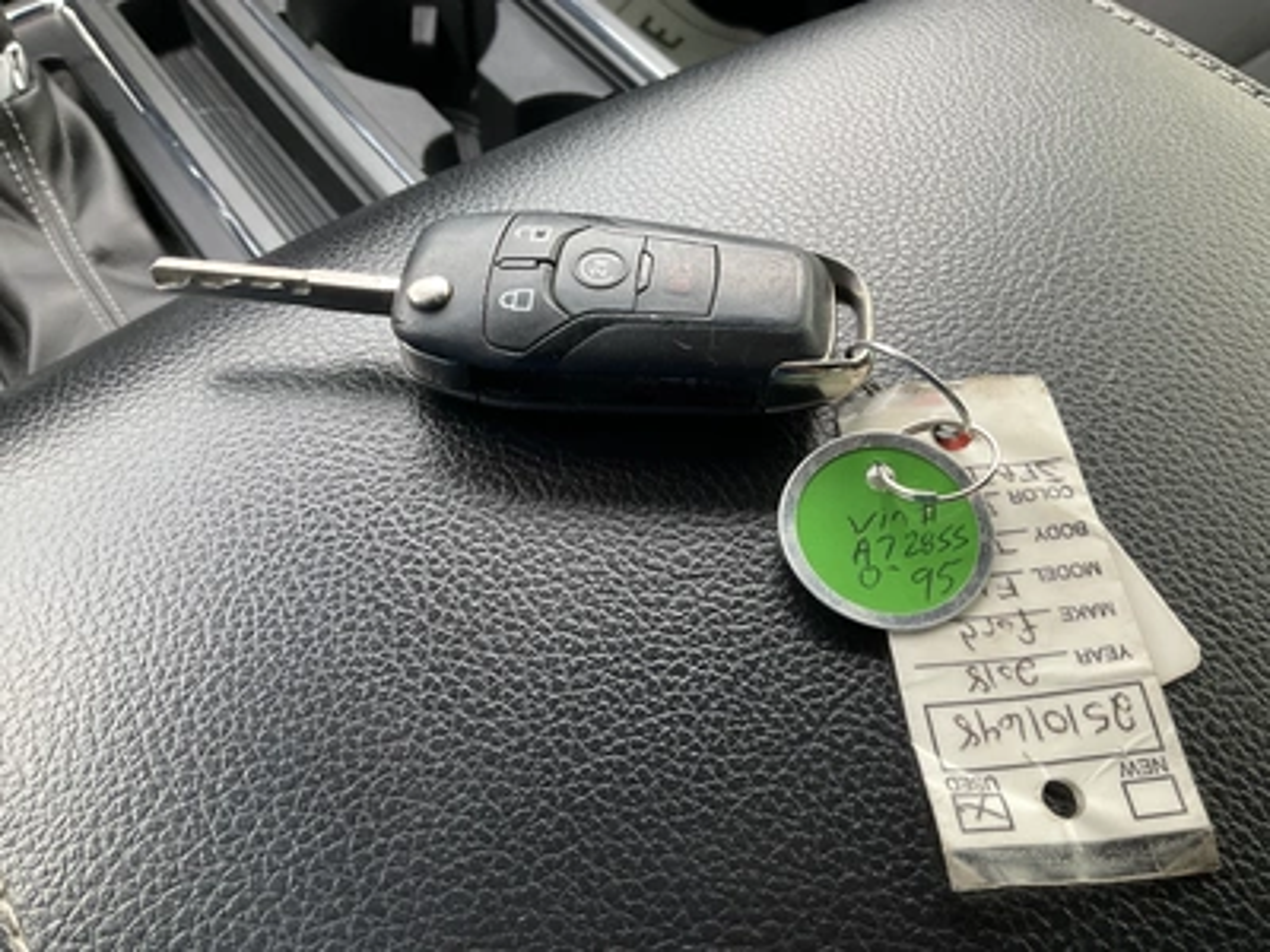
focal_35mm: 29
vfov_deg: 48.2
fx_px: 1064
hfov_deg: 61.7
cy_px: 476
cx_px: 635
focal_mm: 3
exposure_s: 1/84
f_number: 1.8
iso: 64
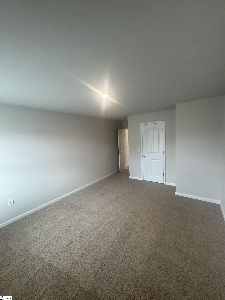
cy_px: 150
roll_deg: +4.1
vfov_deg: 102.1
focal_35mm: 14
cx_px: 112
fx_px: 121
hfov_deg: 85.7
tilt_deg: -6.6
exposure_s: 1/120
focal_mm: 2.22
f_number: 2.2
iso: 200
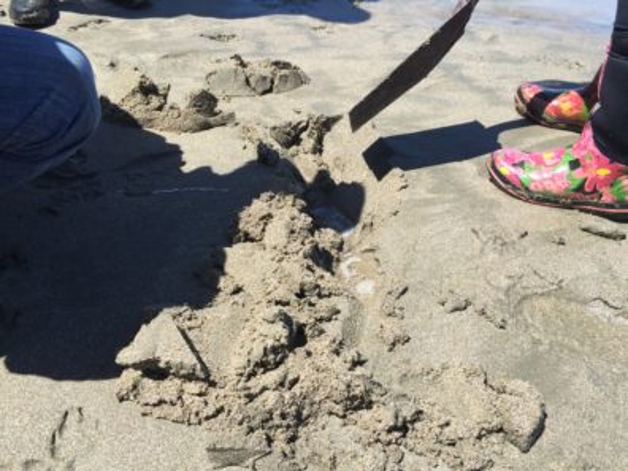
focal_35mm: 29
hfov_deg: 61.7
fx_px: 526
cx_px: 314
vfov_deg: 48.2
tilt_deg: -41.8
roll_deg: -0.2
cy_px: 236
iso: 32
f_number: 2.2
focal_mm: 4.15
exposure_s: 1/920
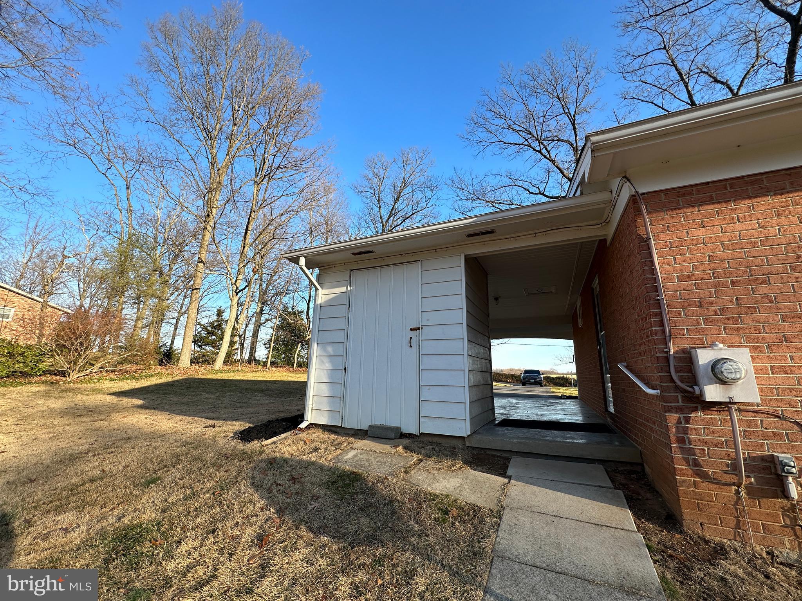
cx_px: 401
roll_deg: -1.2
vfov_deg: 85.7
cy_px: 300
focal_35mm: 14
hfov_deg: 102.1
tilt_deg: +12.8
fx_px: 324
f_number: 2.2
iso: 40
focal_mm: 2.22
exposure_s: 1/578
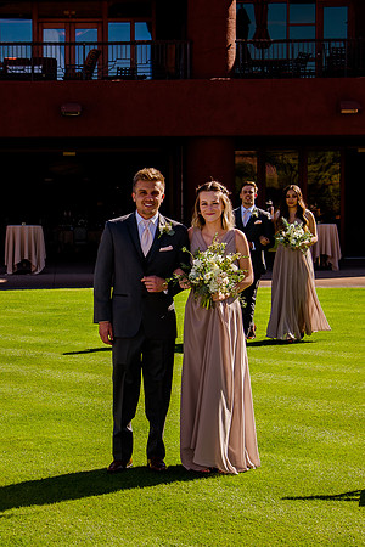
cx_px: 62
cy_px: 238
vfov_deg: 22.3
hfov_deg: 14.9
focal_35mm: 91
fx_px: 1386
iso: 125
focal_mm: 48
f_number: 5.6
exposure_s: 1/320
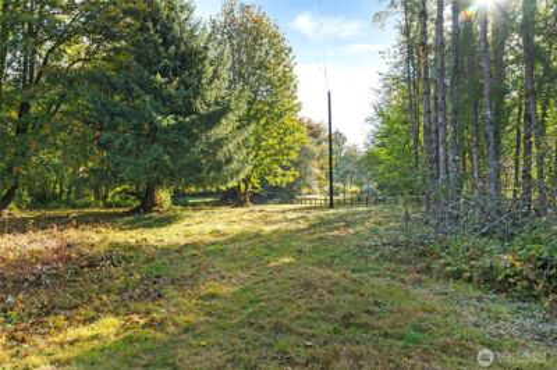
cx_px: 278
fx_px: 433
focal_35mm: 28
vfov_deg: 46.3
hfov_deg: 65.5
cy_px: 185
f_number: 8
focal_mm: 28
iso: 200
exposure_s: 1/60
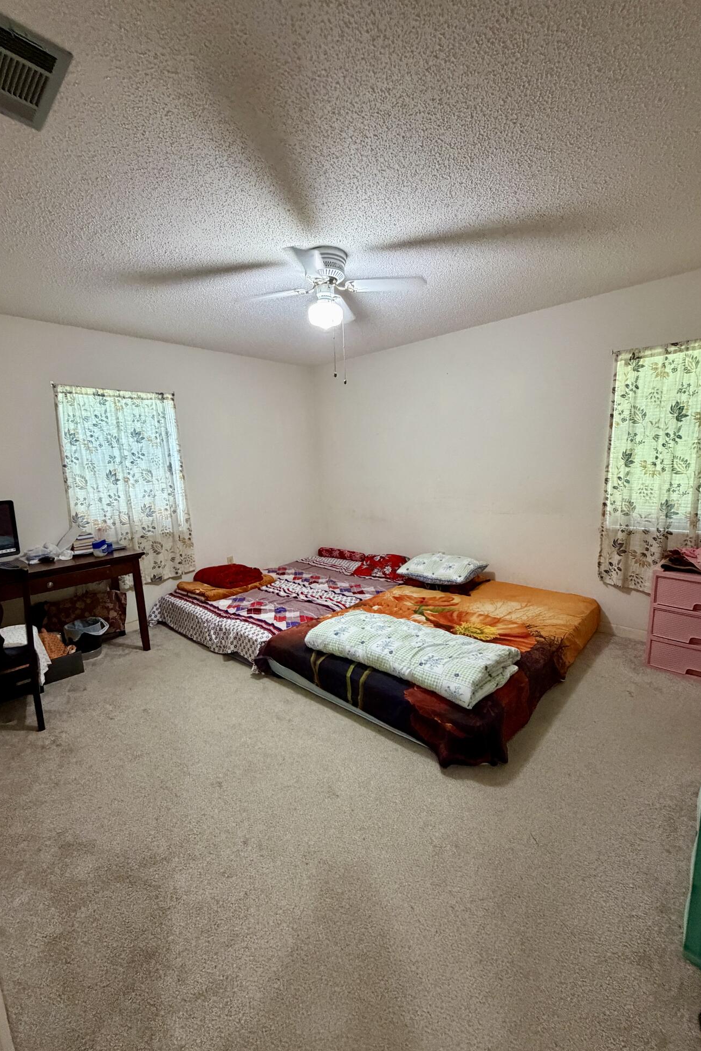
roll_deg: +1.7
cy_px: 540
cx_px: 343
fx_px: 438
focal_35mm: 15
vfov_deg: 100.4
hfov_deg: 77.3
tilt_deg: -10.0
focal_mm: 2.22
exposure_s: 1/60
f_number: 2.2
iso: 500
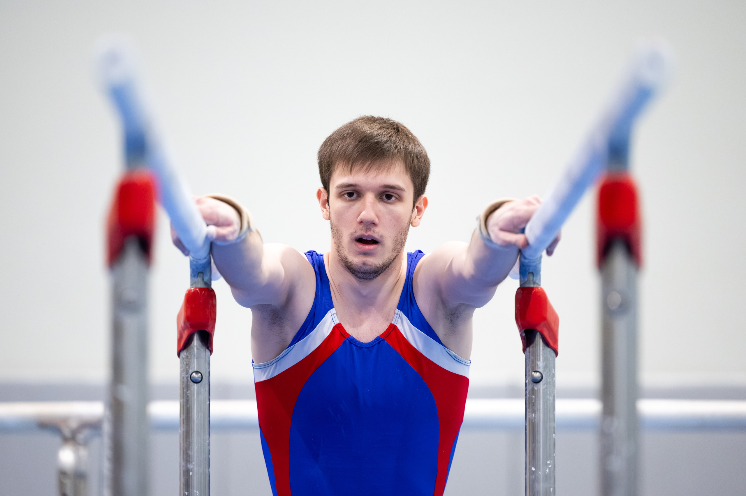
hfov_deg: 9.0
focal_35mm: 228
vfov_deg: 6.0
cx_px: 341
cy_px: 281
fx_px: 4727
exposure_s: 1/500
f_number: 2.8
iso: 4000
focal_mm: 200
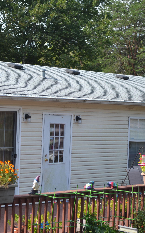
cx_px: 22
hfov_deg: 14.1
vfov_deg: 22.6
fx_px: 582
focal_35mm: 92
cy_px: 116
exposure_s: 1/125
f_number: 5.6
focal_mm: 40
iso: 100
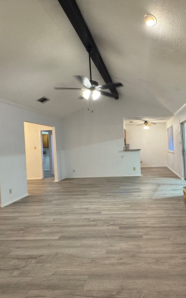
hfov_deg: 53.1
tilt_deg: -1.4
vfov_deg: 79.7
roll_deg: +2.6
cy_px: 148
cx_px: 135
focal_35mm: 22
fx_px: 178
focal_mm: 2.22
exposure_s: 1/60
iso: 250
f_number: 2.2
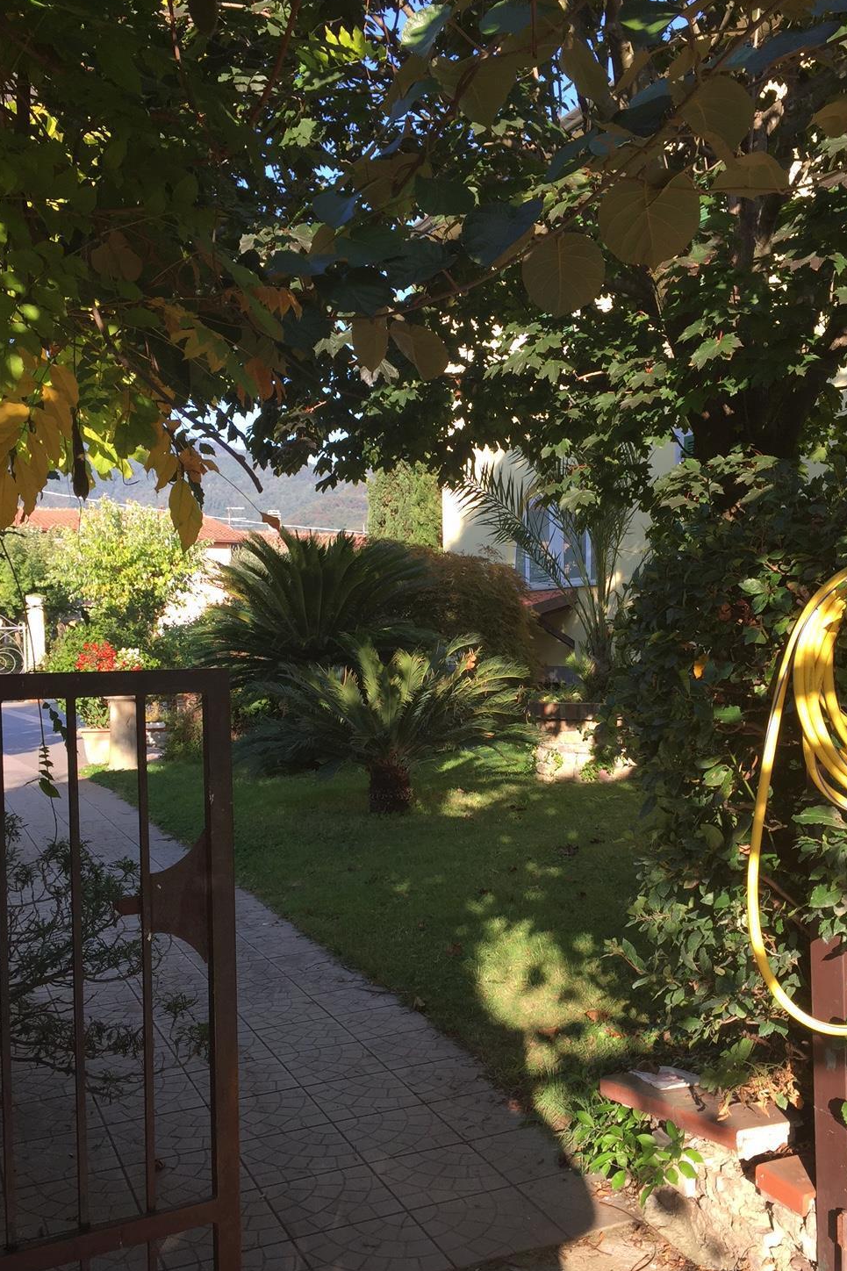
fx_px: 1200
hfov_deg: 38.8
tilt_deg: -2.3
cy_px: 703
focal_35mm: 34
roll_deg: +0.2
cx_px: 477
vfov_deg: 55.7
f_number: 2.2
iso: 32
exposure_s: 1/377
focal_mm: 4.15
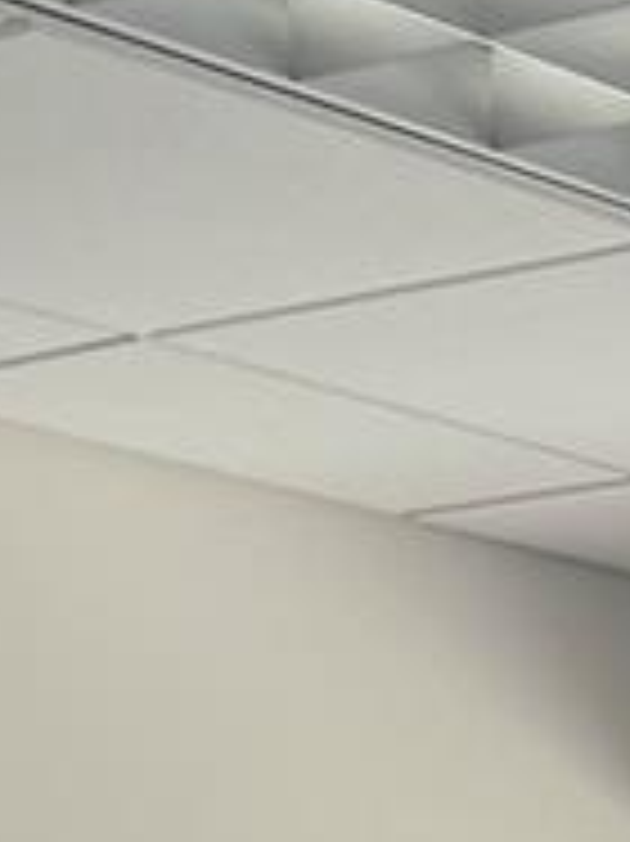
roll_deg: +1.1
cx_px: 1989
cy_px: 2418
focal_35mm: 167
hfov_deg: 7.6
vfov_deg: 9.6
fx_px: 4057
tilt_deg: -13.2
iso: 32
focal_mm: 5.7
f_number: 1.5
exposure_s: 1/132
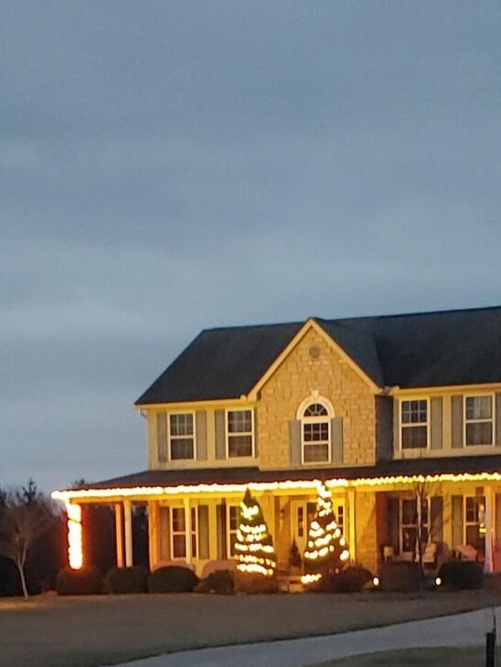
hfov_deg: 12.9
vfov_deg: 16.4
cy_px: 796
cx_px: 270
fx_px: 2218
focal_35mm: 115
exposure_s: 1/10
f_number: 1.5
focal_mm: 4.23
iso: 900
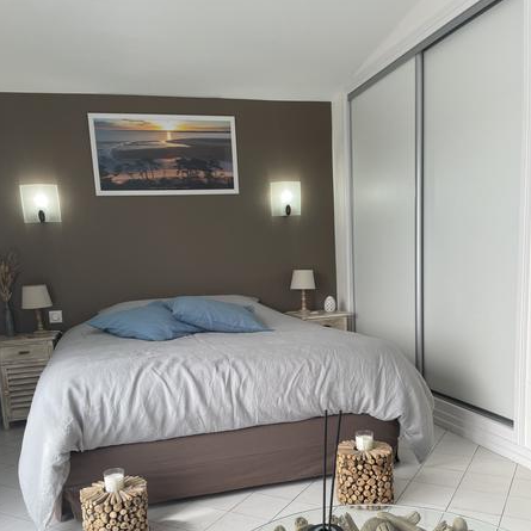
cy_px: 354
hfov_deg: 52.5
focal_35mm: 31
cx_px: 264
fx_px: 538
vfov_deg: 51.5
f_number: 1.6
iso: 32
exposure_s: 1/153
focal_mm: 4.2
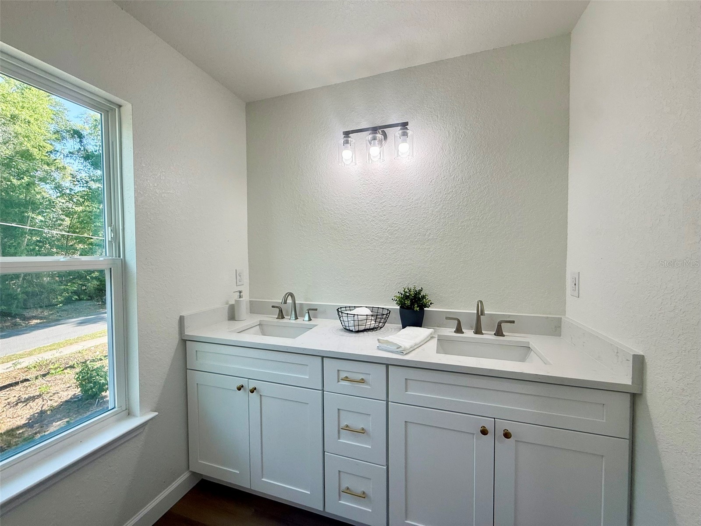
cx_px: 350
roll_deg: +0.2
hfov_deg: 102.1
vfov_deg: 85.7
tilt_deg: -1.5
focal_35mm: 14
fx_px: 284
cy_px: 263
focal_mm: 2.22
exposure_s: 1/138
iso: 64
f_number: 2.2
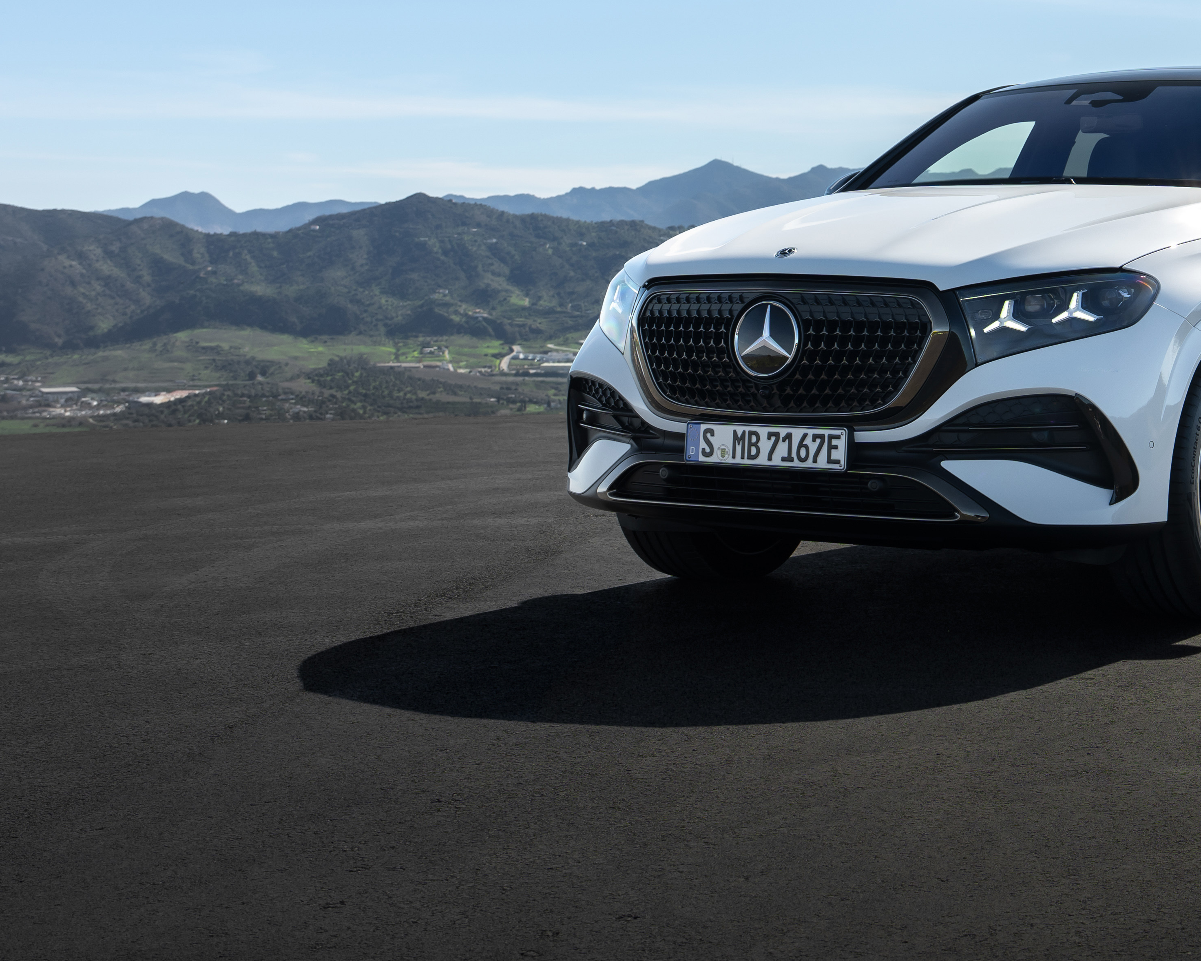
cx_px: 1105
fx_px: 2310
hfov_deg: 27.9
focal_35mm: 65
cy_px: 341
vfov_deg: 23.4
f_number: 5.6
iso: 100
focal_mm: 34
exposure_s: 1/320
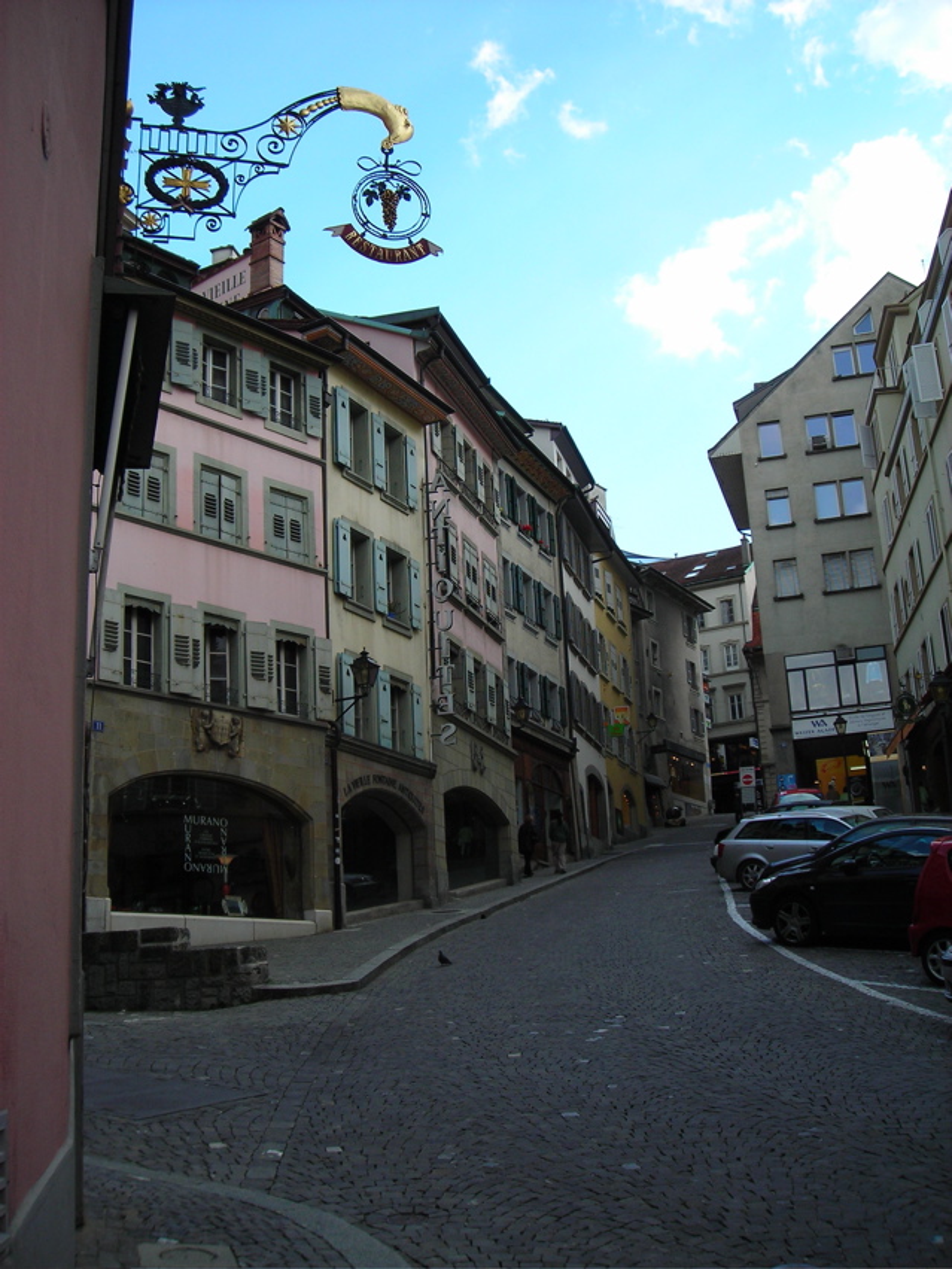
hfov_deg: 37.7
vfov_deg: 49.0
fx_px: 1393
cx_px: 476
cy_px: 634
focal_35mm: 38
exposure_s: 1/307
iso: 50
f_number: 3.2
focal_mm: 6.3
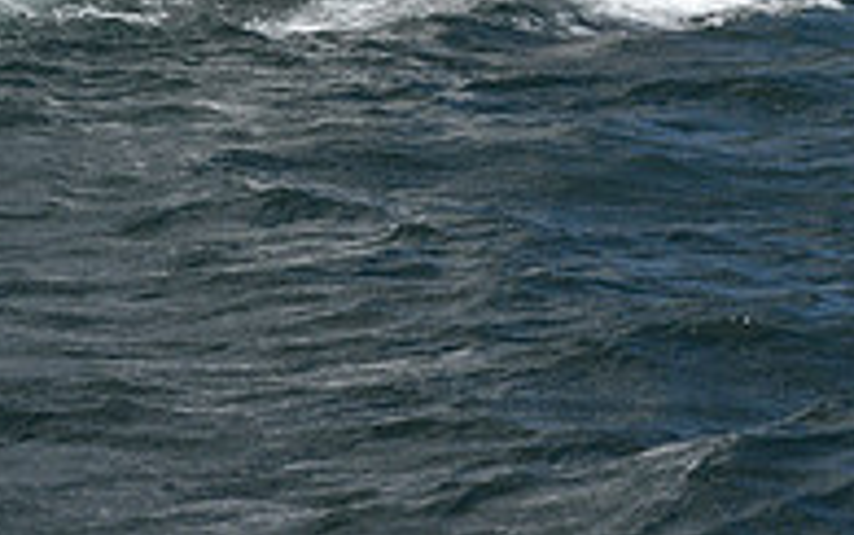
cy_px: -732
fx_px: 4936
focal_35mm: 212
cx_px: 287
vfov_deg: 6.0
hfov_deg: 9.9
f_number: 14
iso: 320
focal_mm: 70
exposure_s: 1/1000
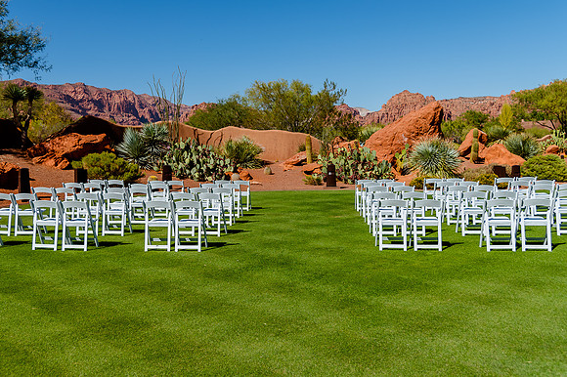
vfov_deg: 36.4
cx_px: 262
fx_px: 573
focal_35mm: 36
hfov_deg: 52.6
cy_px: 156
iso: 200
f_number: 4
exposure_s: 1/1600
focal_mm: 31
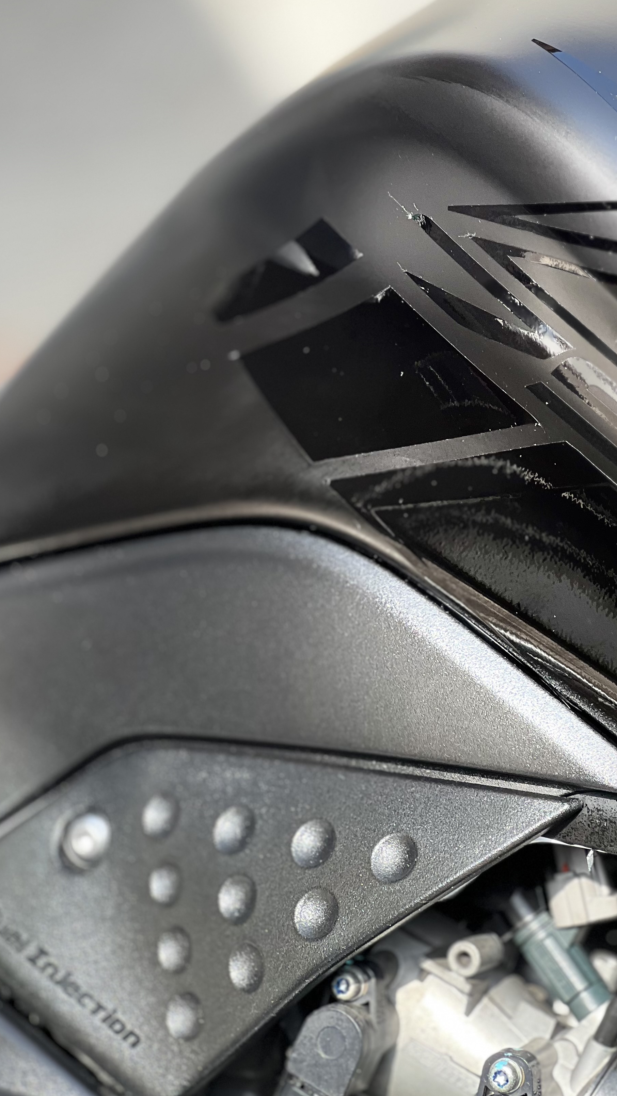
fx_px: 3054
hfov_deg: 11.5
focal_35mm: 105
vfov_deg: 20.3
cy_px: 445
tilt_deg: -14.9
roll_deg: -1.6
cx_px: 494
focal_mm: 9
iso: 25
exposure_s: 1/133
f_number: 2.8
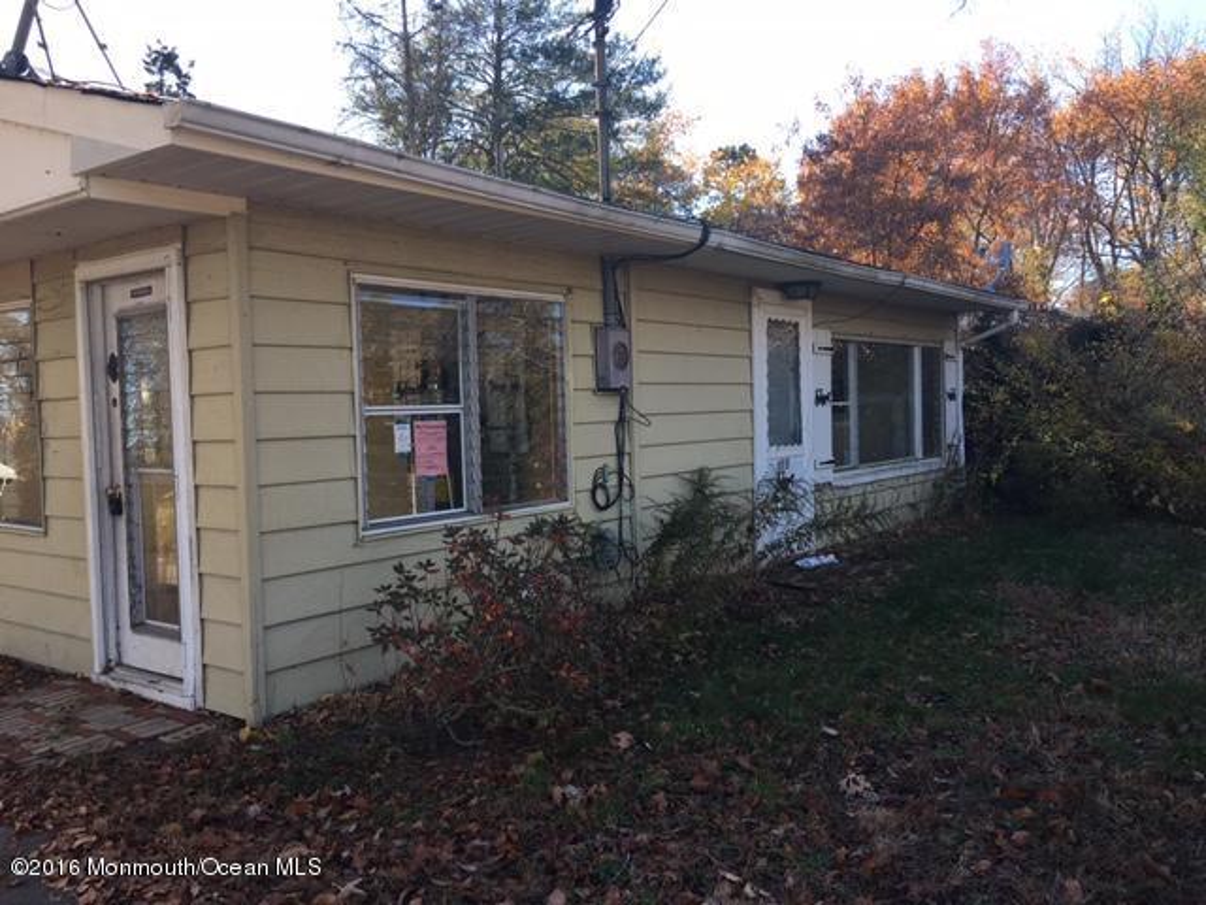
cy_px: 452
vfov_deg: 48.2
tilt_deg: -1.4
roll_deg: +2.4
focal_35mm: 29
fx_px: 1010
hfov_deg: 61.7
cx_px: 603
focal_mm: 4.15
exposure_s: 1/279
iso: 25
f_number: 2.2
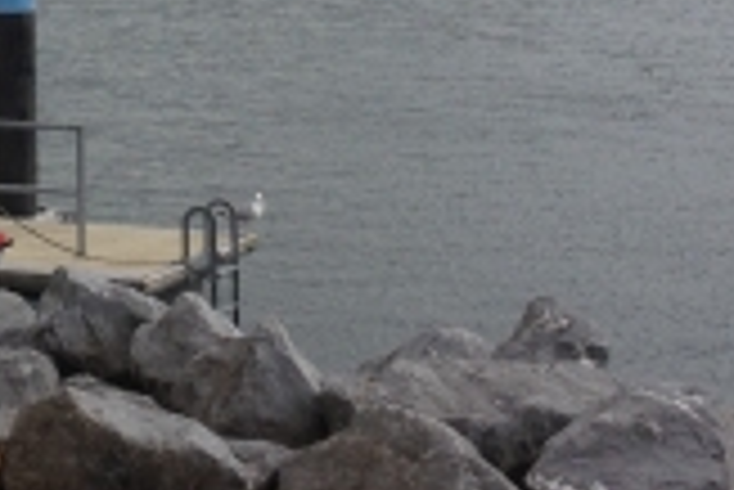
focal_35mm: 134
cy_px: -112
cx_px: 32
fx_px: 2734
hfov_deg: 15.1
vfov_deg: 10.1
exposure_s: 1/2632
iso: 64
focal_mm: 4.28
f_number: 2.4
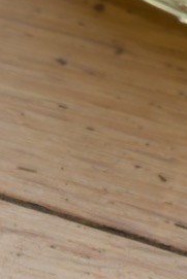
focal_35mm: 460
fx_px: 3579
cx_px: 380
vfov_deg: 4.4
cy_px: -442
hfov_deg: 3.0
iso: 125
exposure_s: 1/125
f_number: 5.6
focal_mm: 65
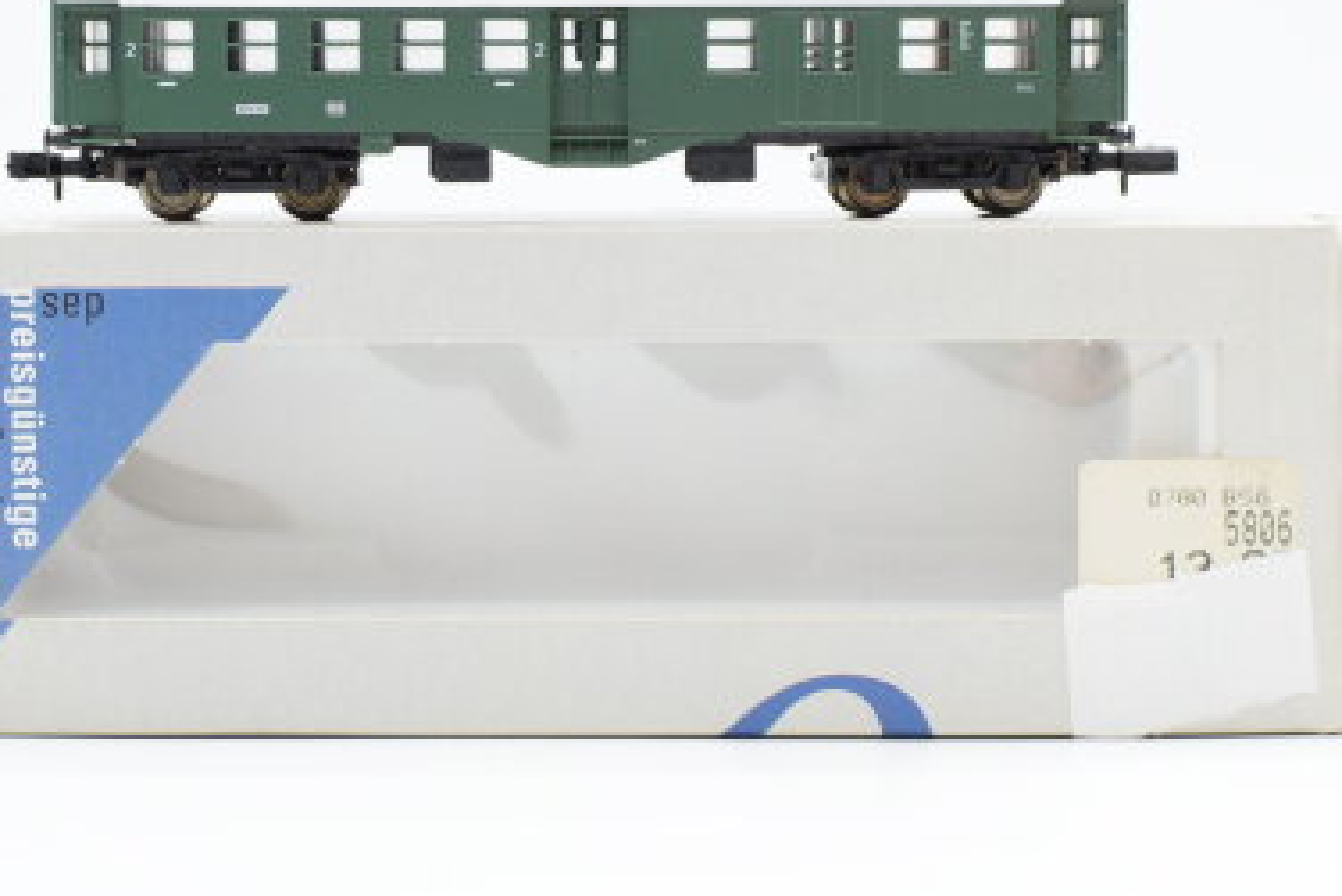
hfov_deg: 24.2
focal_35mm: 84
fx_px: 3125
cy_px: 266
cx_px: 585
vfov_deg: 16.3
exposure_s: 1/125
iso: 320
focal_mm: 35
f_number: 8
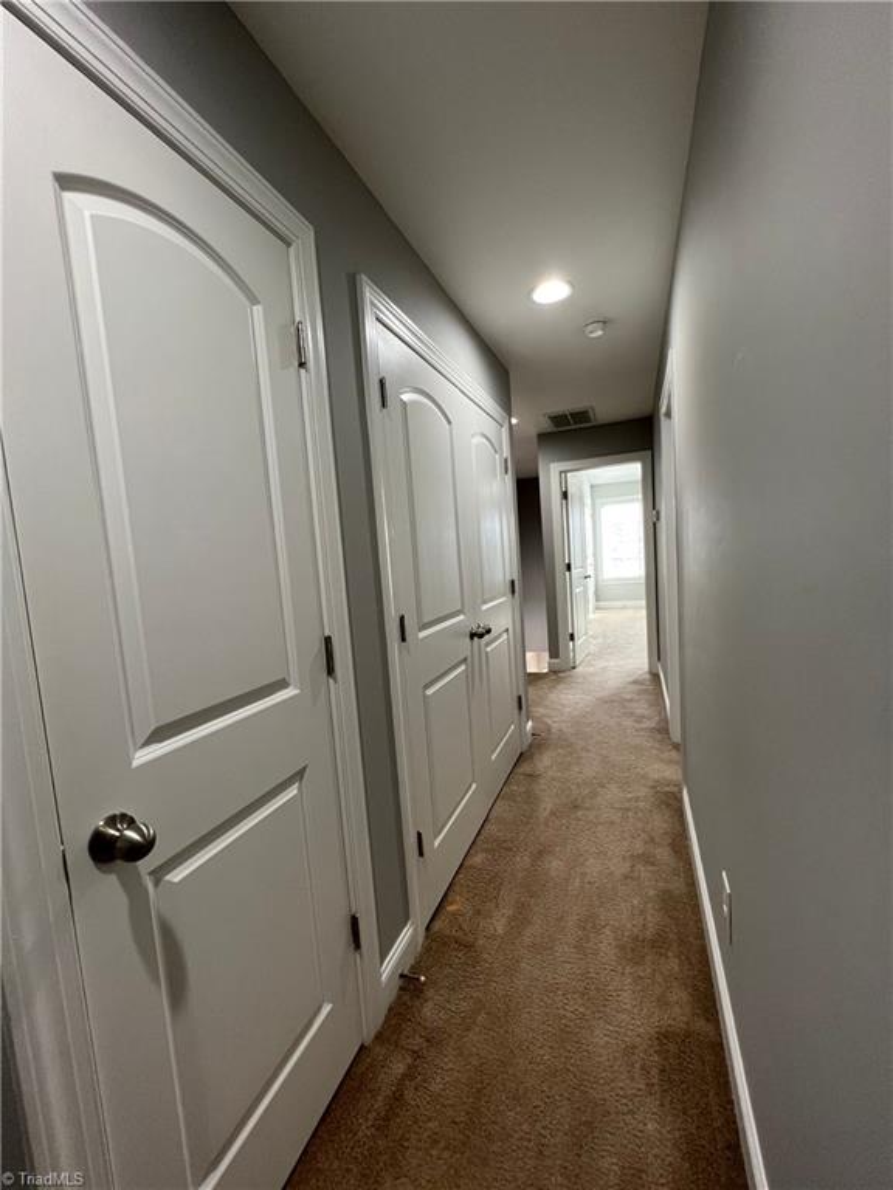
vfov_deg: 106.2
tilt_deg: -4.8
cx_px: 446
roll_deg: +4.6
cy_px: 595
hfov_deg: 89.9
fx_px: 447
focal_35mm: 13
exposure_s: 1/120
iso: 200
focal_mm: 1.57
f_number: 1.8
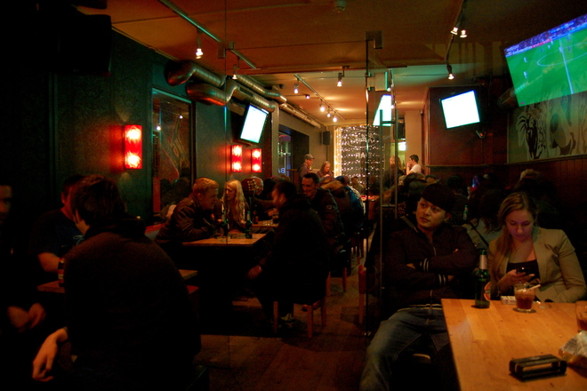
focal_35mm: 27
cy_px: 196
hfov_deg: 67.4
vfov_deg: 47.9
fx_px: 440
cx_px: 294
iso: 1600
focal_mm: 18
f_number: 3.5
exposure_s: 1/5
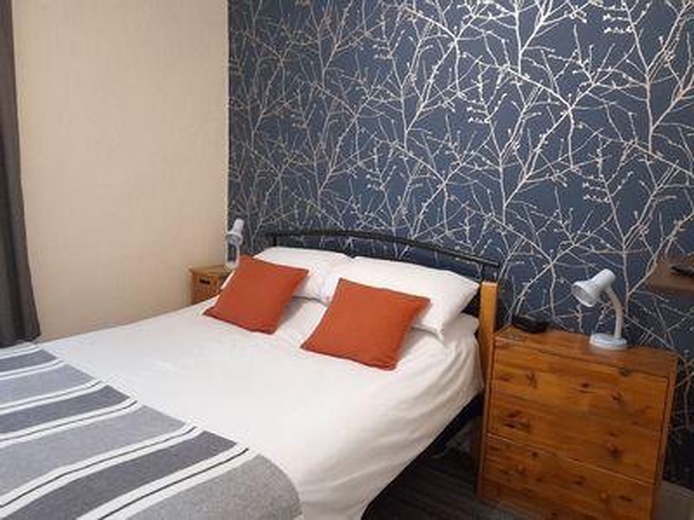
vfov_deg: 54.9
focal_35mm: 25
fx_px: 501
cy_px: 260
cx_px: 347
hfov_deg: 69.4
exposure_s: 1/25
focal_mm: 4.6
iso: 500
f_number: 2
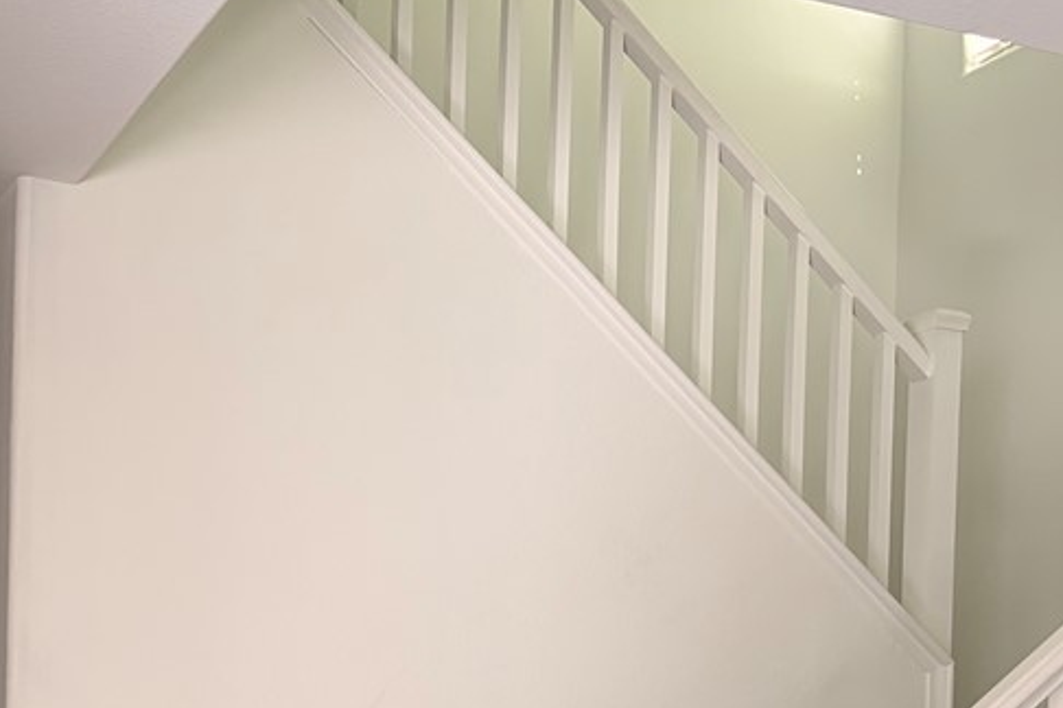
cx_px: 192
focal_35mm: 57
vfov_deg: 22.2
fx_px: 1683
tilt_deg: -0.4
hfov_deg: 33.9
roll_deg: -0.9
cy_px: 822
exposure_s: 1/73
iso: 125
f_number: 1.6
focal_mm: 5.96
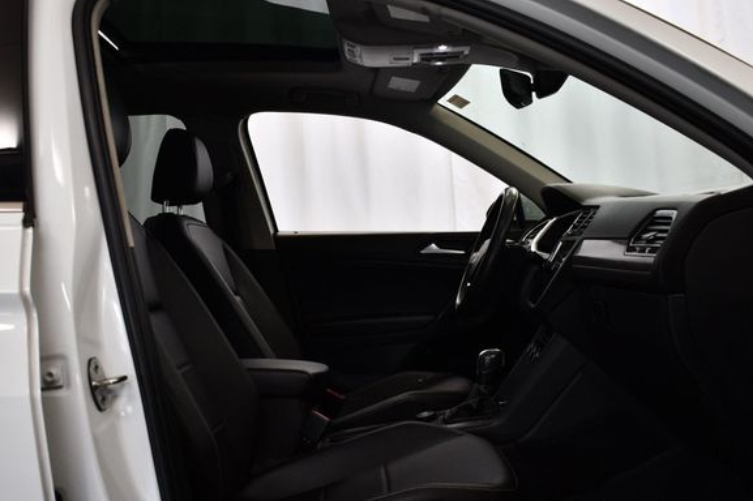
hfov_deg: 48.4
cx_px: 343
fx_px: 836
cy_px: 257
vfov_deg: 33.4
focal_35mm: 40
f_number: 3.5
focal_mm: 18
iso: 560
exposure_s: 1/250
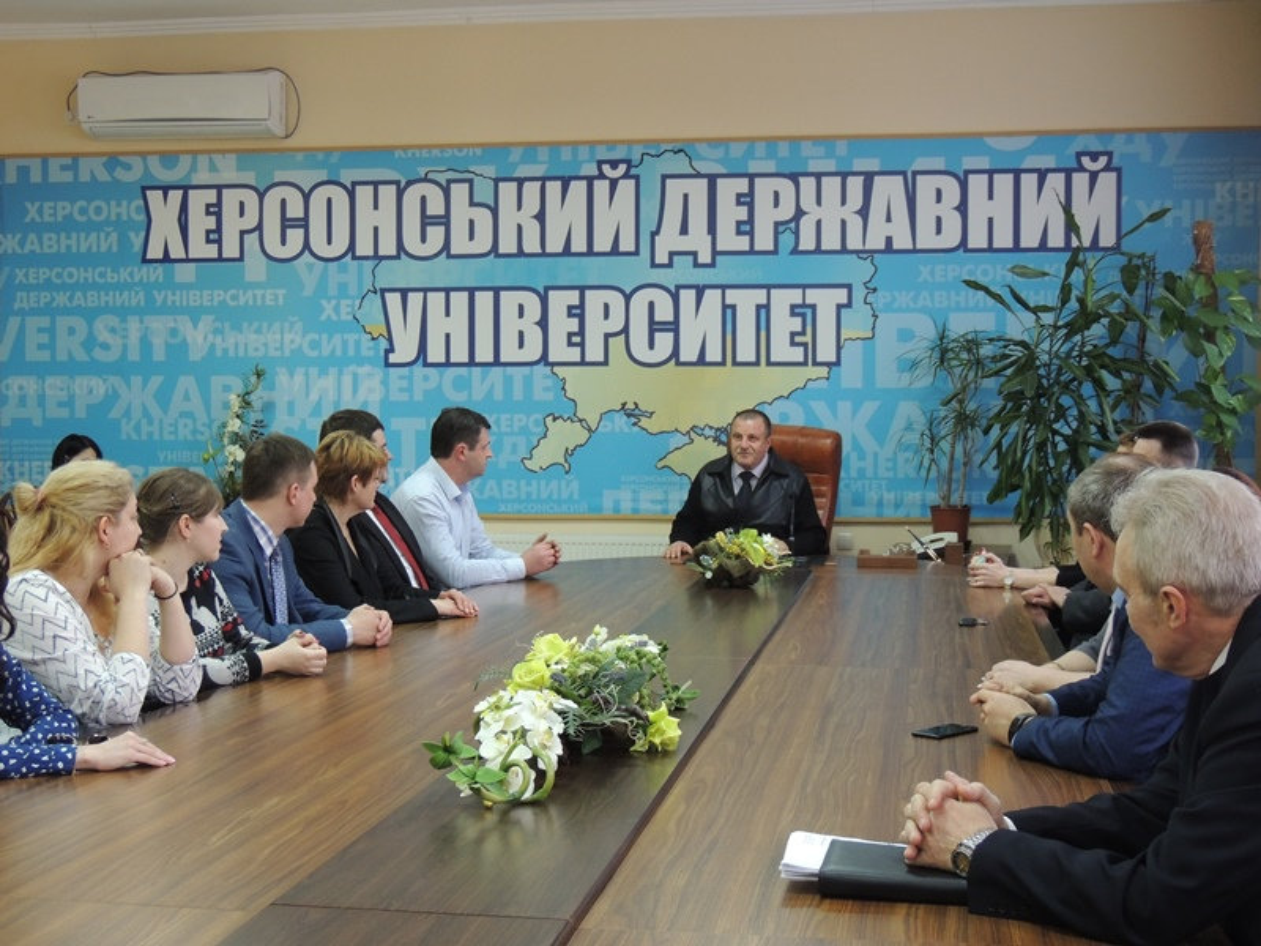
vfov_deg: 29.1
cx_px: 630
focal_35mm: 50
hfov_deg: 38.2
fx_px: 1821
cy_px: 473
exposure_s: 1/15
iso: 400
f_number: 3.6
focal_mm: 8.9
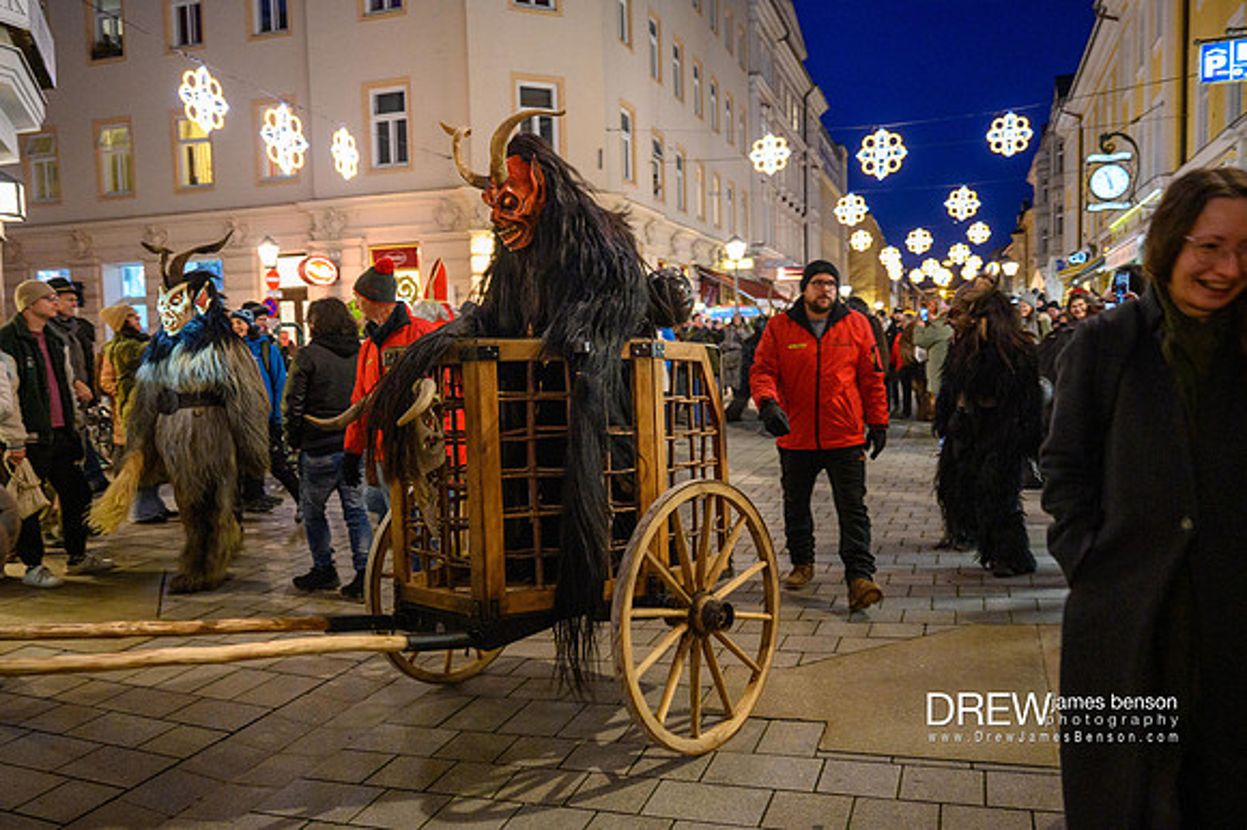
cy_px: 415
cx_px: 624
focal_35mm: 28
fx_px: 987
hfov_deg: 64.6
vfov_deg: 45.6
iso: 5000
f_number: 2.8
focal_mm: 28.5
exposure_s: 1/60
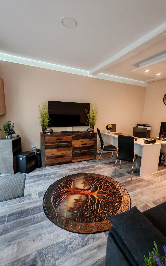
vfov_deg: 94.4
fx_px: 123
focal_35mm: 17
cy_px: 133
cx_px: 93
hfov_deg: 67.8
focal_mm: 1.96
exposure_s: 1/50
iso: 800
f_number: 2.2
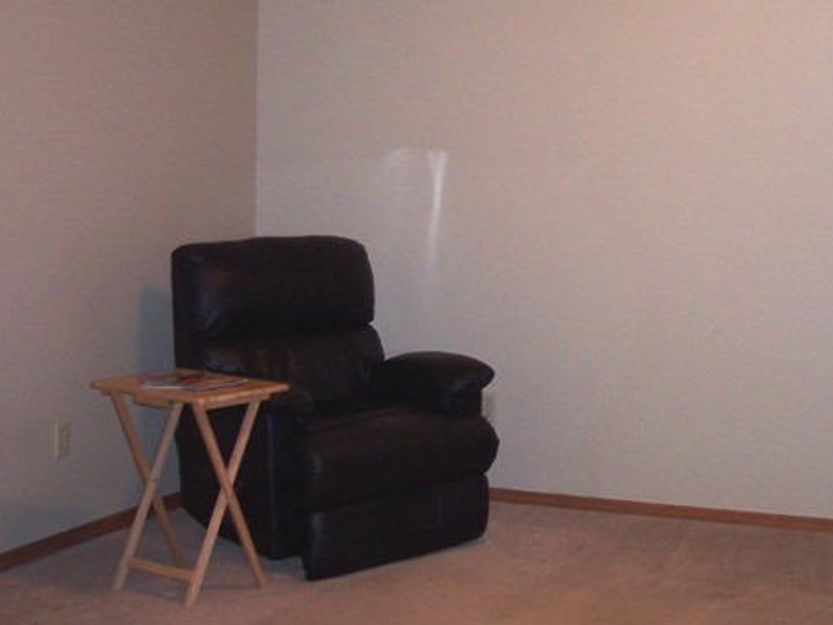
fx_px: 1564
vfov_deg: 22.5
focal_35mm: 65
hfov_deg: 29.3
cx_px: 632
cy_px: 242
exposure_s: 1/30
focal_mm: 8
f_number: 2.8
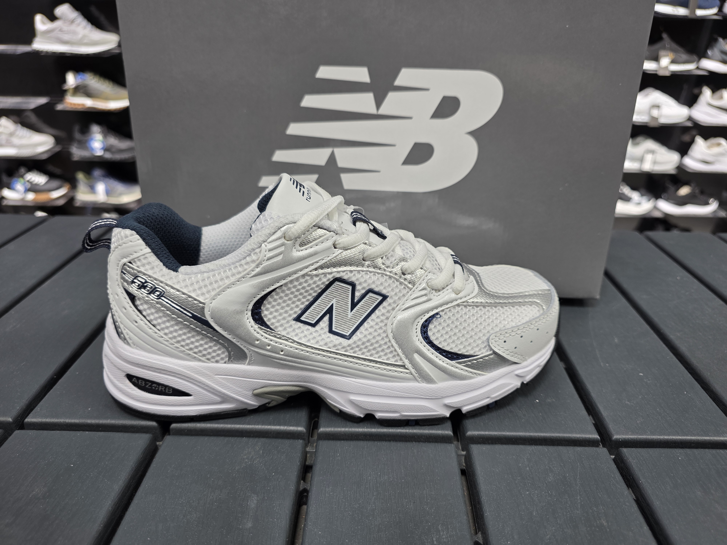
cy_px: 272
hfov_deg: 73.9
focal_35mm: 23
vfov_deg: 58.9
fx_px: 483
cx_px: 364
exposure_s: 1/59
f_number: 1.7
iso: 100
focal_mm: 6.3
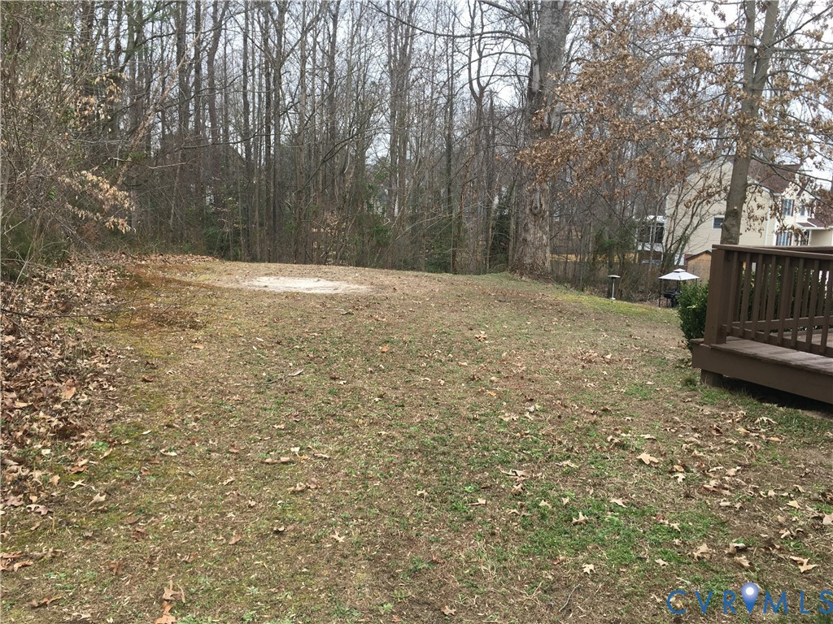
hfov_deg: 61.7
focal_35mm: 29
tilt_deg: -7.0
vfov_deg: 48.2
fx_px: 698
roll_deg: -2.0
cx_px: 416
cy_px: 312
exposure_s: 1/177
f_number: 2.2
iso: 25
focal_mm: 4.15
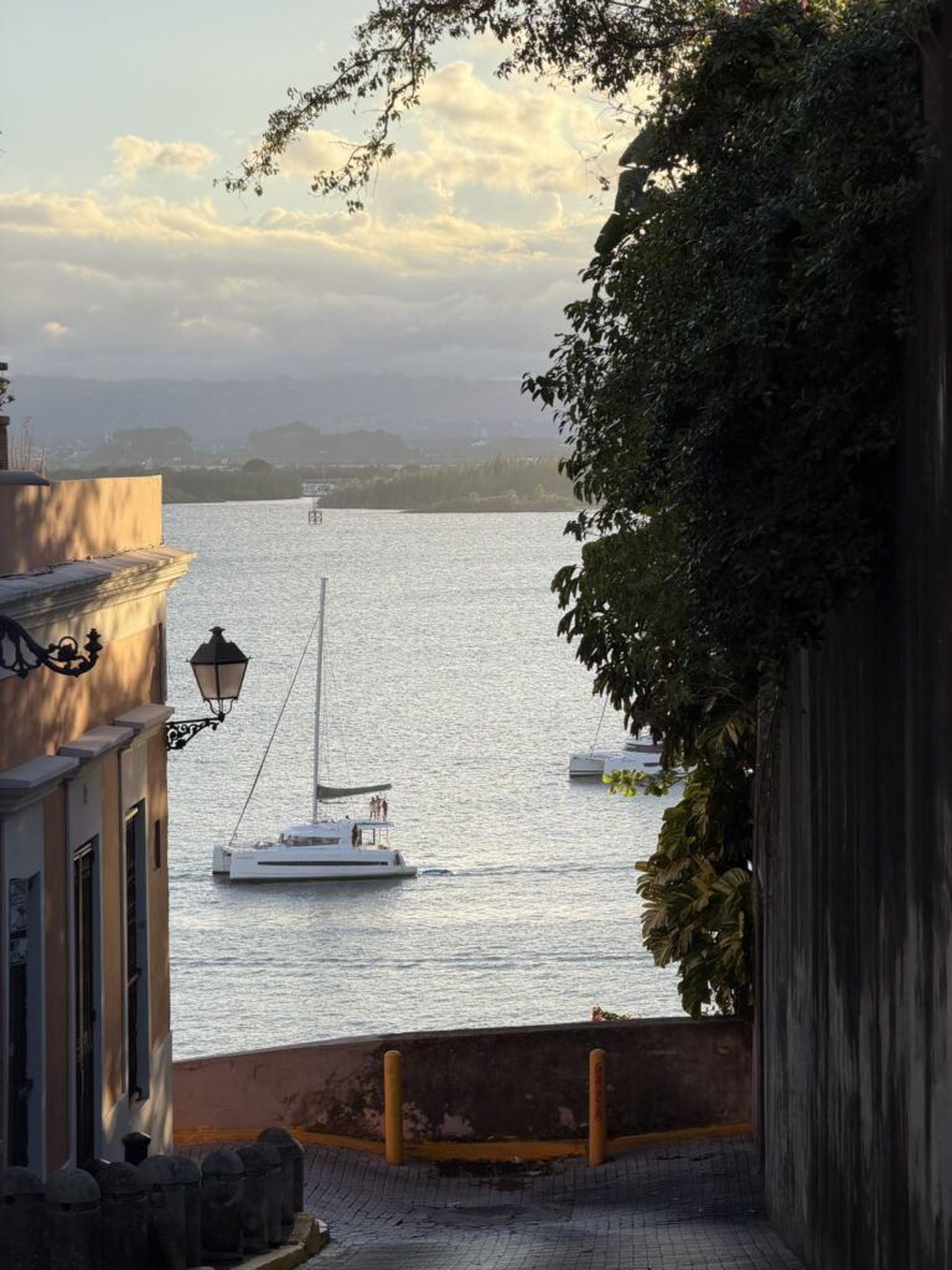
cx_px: 476
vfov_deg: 19.6
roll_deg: +0.6
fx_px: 3667
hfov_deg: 14.8
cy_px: 635
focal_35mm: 100
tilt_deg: -2.6
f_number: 2.8
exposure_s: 1/631
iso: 40
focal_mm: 16.89
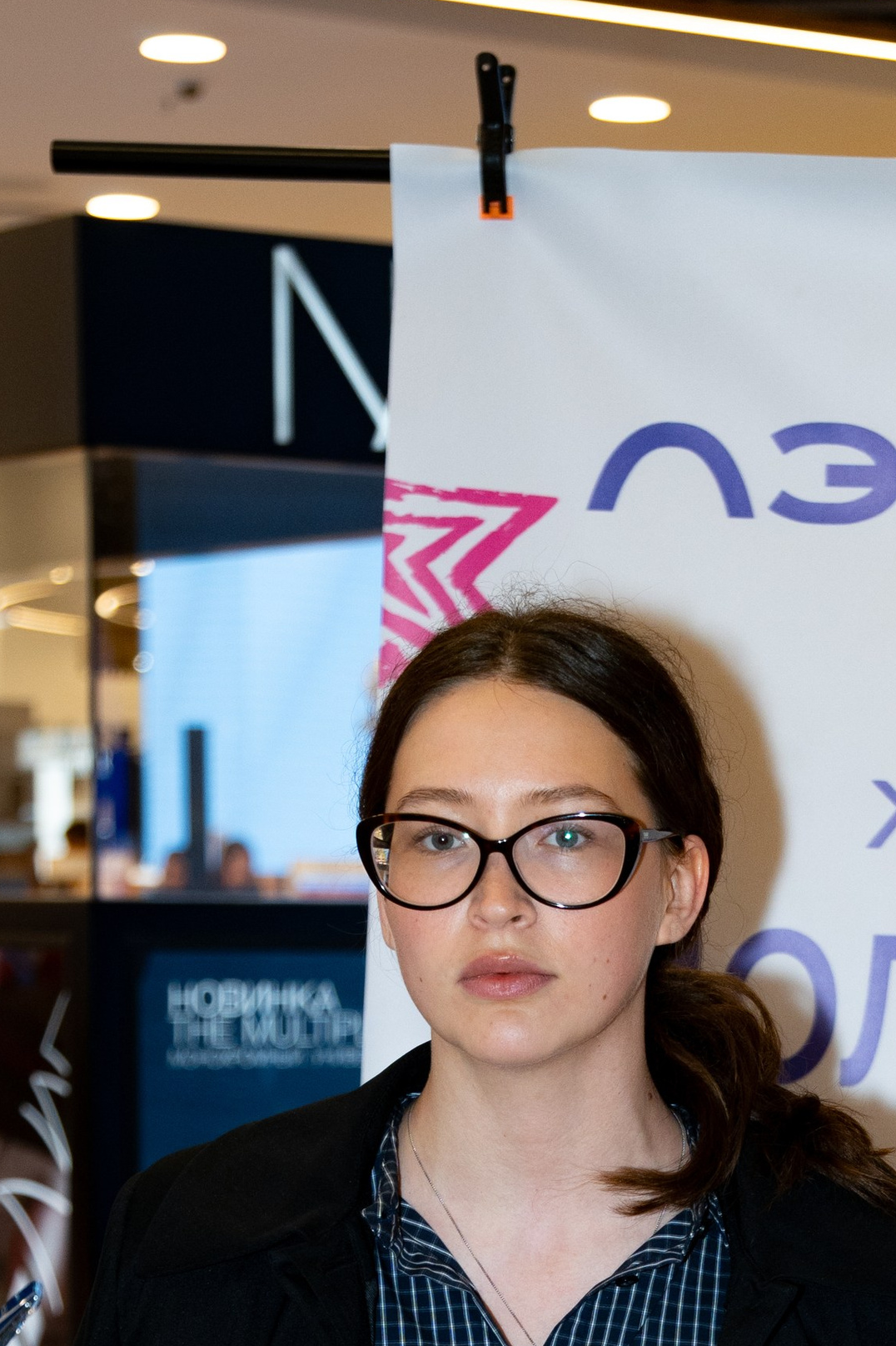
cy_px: 1291
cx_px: 848
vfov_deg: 15.3
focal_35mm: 132
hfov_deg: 10.3
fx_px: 4930
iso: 400
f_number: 2.8
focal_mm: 37
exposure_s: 1/320
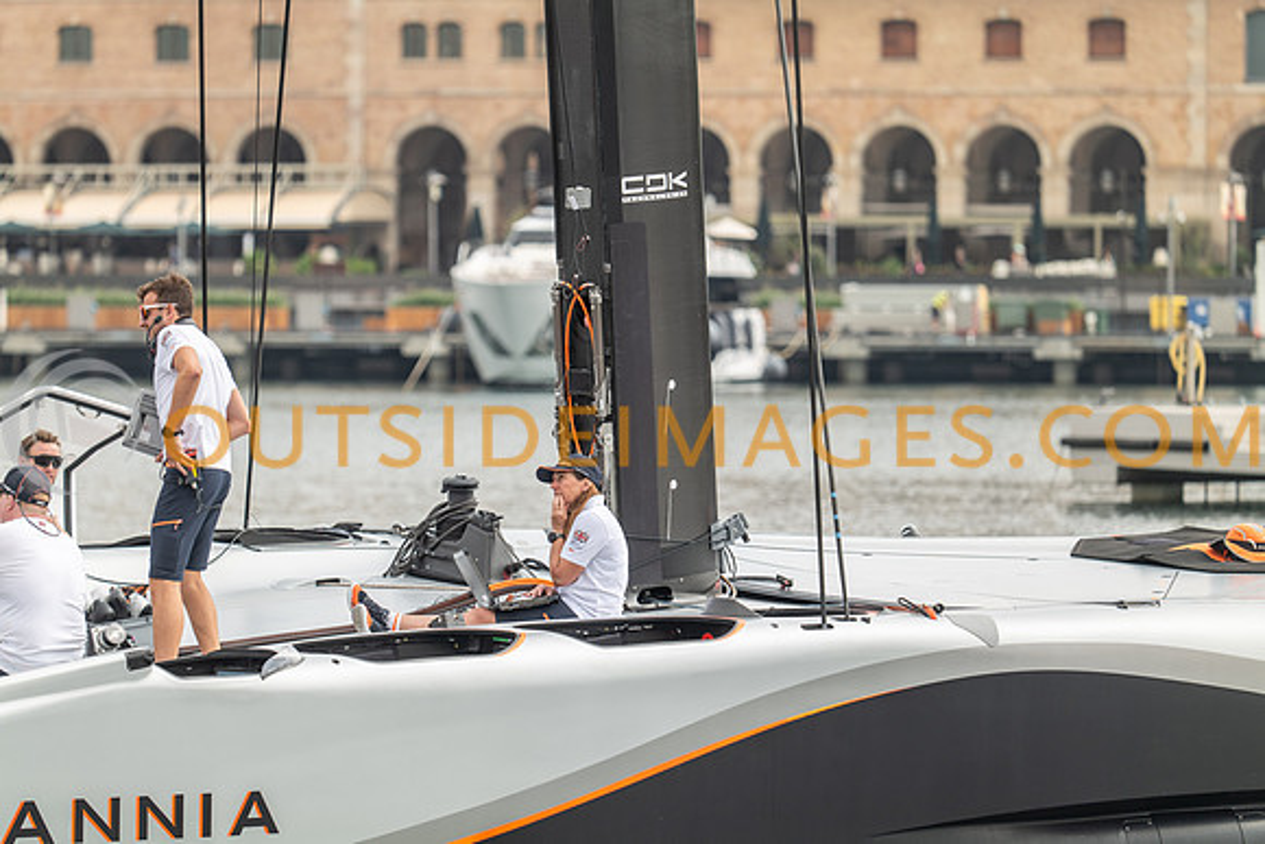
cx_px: 632
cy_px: 422
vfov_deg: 6.9
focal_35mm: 200
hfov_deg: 10.3
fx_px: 7029
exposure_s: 1/800
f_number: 3.5
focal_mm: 200
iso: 100
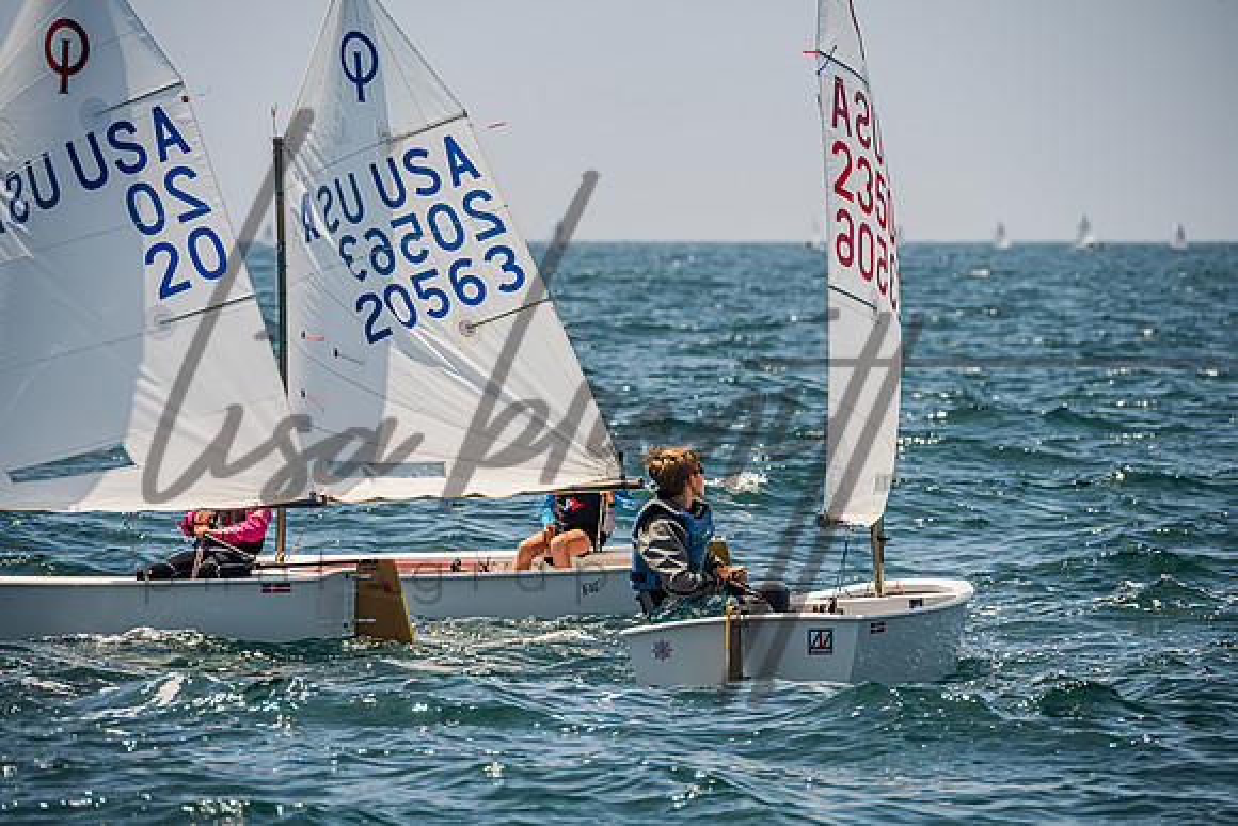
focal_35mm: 260
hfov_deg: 7.9
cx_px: 633
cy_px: 413
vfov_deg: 5.3
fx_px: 8938
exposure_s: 1/1250
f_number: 8
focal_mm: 250
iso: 250
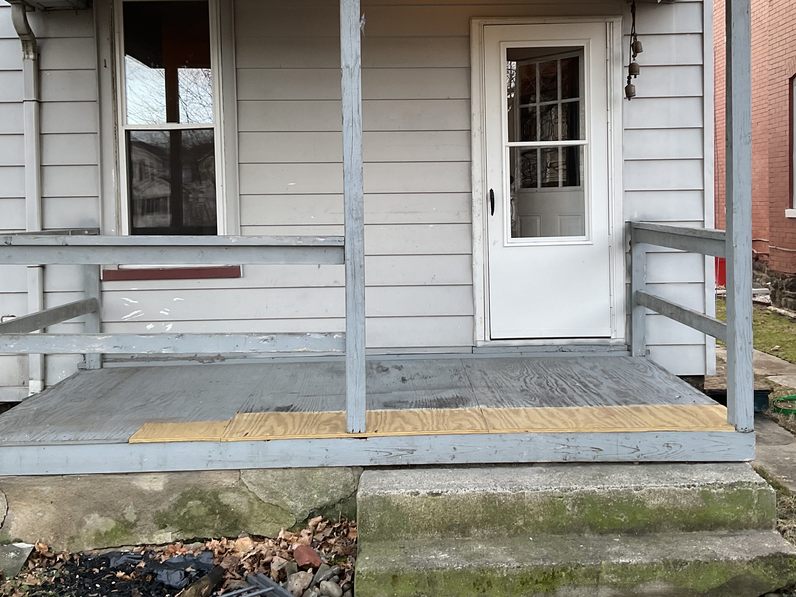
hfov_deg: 47.8
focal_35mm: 39
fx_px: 897
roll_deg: +1.1
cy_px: 234
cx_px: 418
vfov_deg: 36.7
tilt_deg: -0.8
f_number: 1.8
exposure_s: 1/120
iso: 50
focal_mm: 3
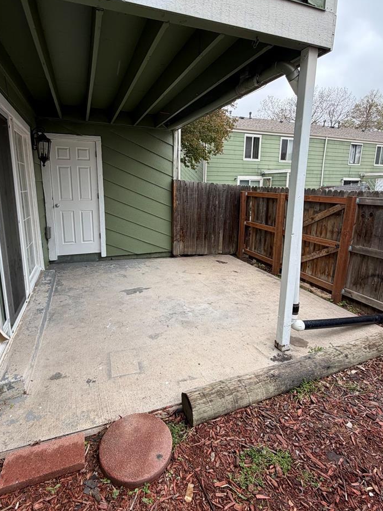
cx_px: 178
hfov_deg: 71.5
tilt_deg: -9.5
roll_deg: +1.9
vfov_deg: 87.6
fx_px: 265
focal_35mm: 18
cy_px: 235
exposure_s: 1/174
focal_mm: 2.22
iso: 40
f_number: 2.2
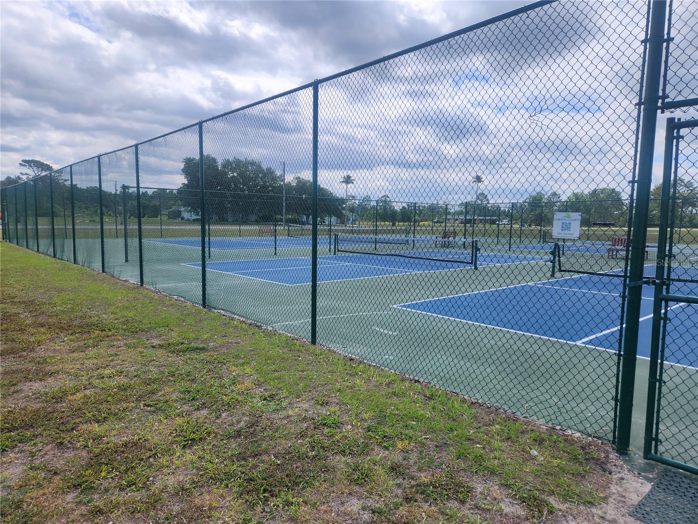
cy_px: 262
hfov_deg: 73.9
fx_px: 464
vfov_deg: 58.9
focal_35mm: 23
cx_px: 349
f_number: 1.8
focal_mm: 5.4
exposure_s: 1/2000
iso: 20
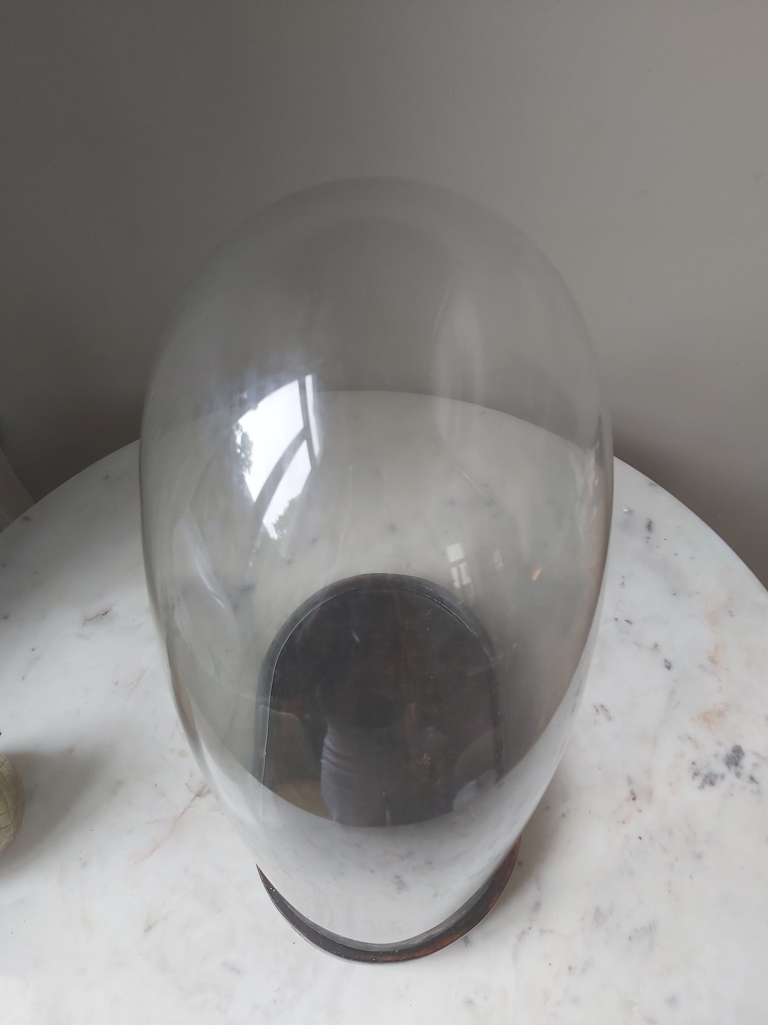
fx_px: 769
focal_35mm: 26
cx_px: 384
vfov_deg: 67.3
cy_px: 512
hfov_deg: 53.1
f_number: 1.7
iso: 80
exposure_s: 1/60
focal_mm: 3.92
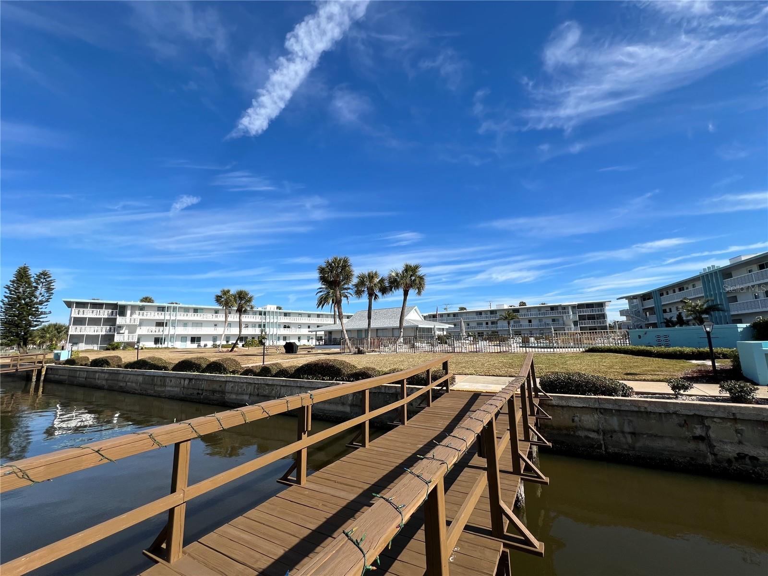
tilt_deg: +11.0
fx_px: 288
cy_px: 288
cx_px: 384
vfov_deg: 89.9
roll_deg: +2.7
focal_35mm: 13
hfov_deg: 106.2
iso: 32
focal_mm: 1.57
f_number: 1.8
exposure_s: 1/2016
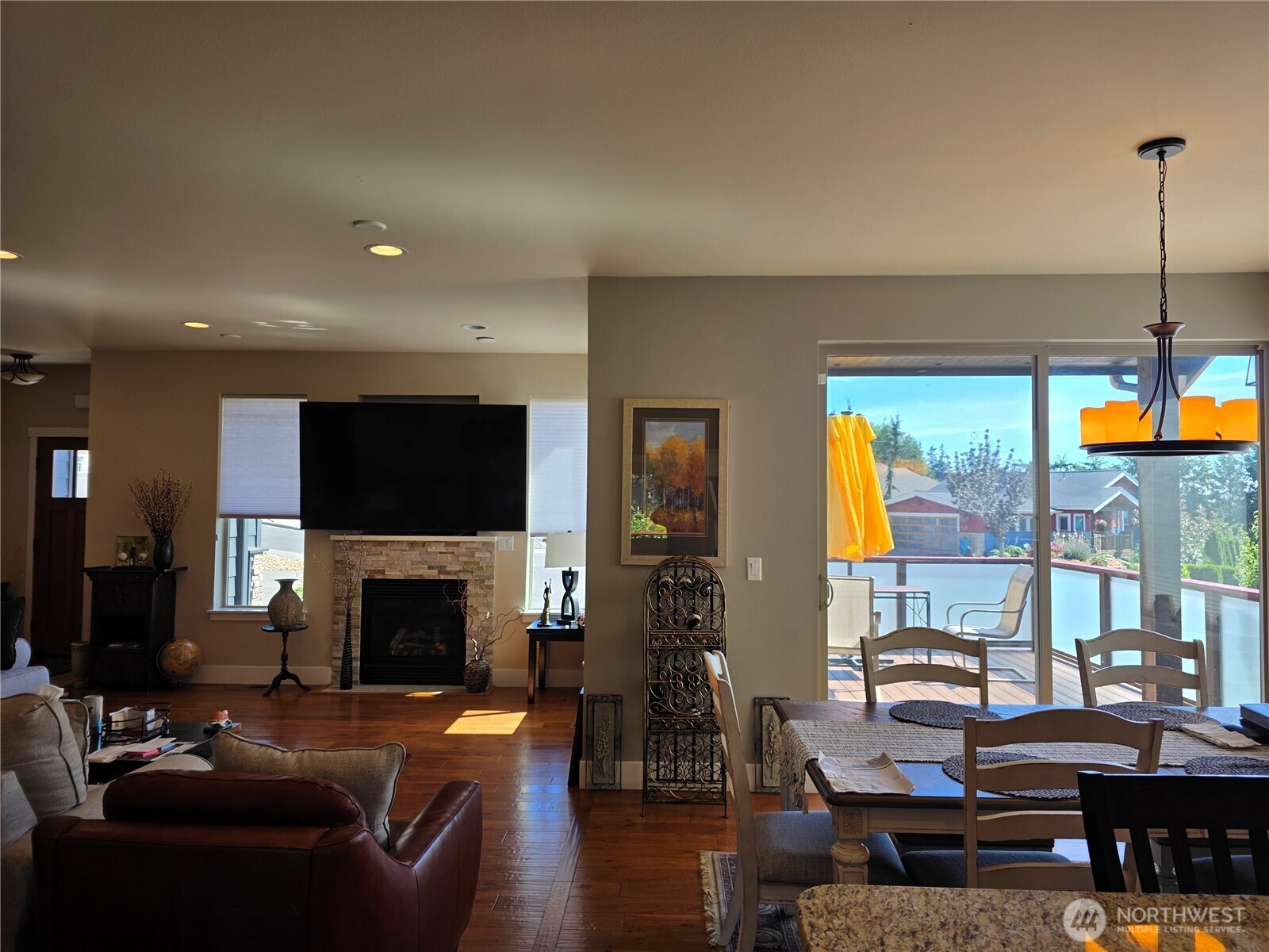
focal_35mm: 23
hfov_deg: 73.9
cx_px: 634
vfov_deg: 58.9
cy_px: 476
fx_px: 843
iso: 16
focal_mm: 6.3
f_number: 1.7
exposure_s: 1/120
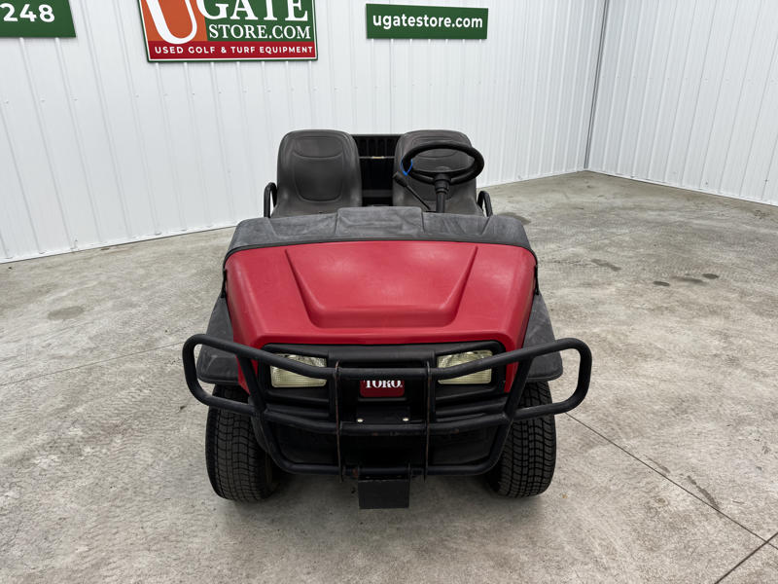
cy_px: 292
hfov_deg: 71.6
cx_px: 389
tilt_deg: -24.2
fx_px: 539
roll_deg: +0.1
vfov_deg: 56.8
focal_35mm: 24
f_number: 1.78
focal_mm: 6.76
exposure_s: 1/120
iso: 64
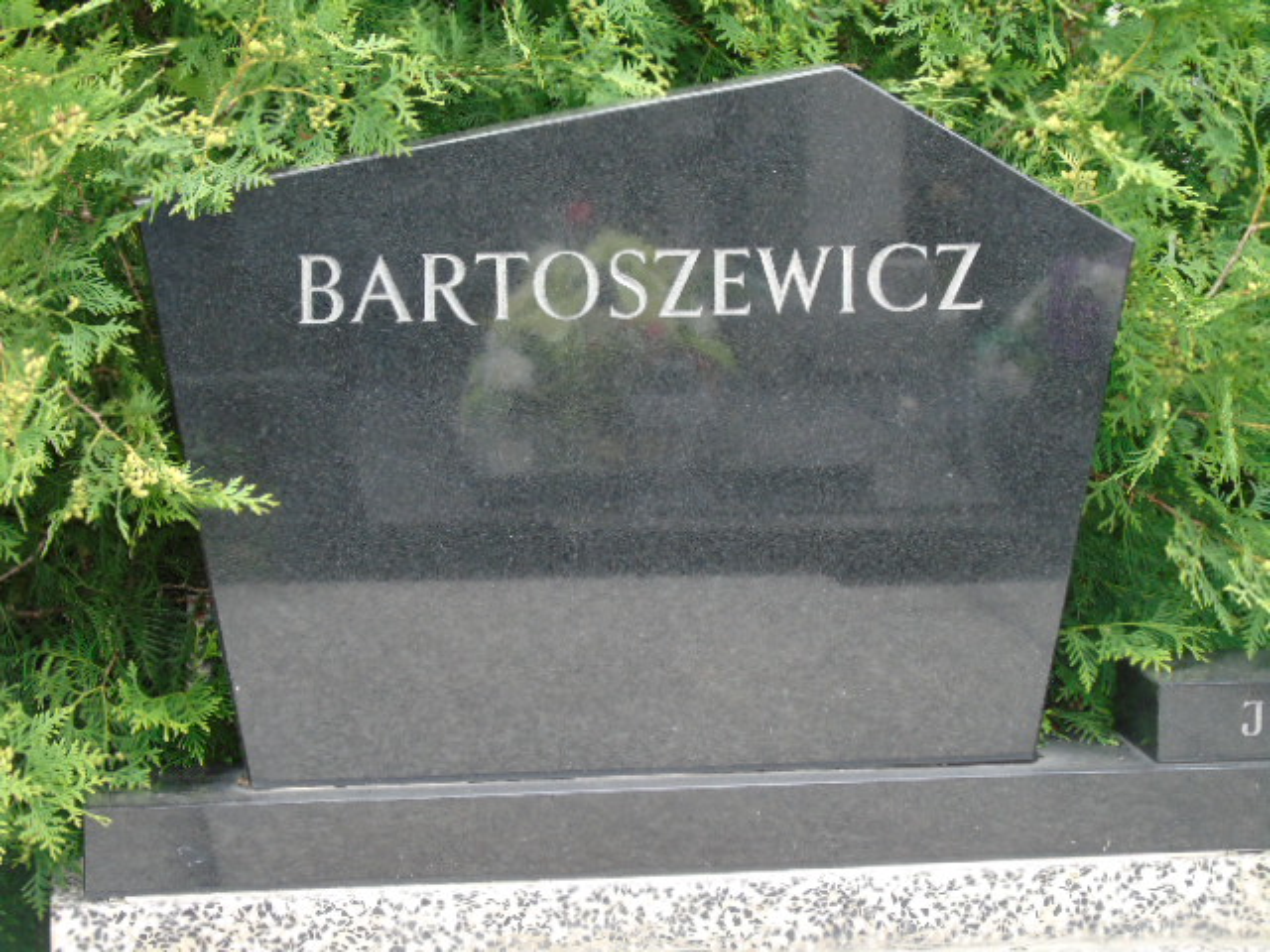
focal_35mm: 108
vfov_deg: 13.7
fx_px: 3962
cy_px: 476
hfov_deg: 18.2
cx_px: 635
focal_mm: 19
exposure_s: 1/60
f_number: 4.4
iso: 250
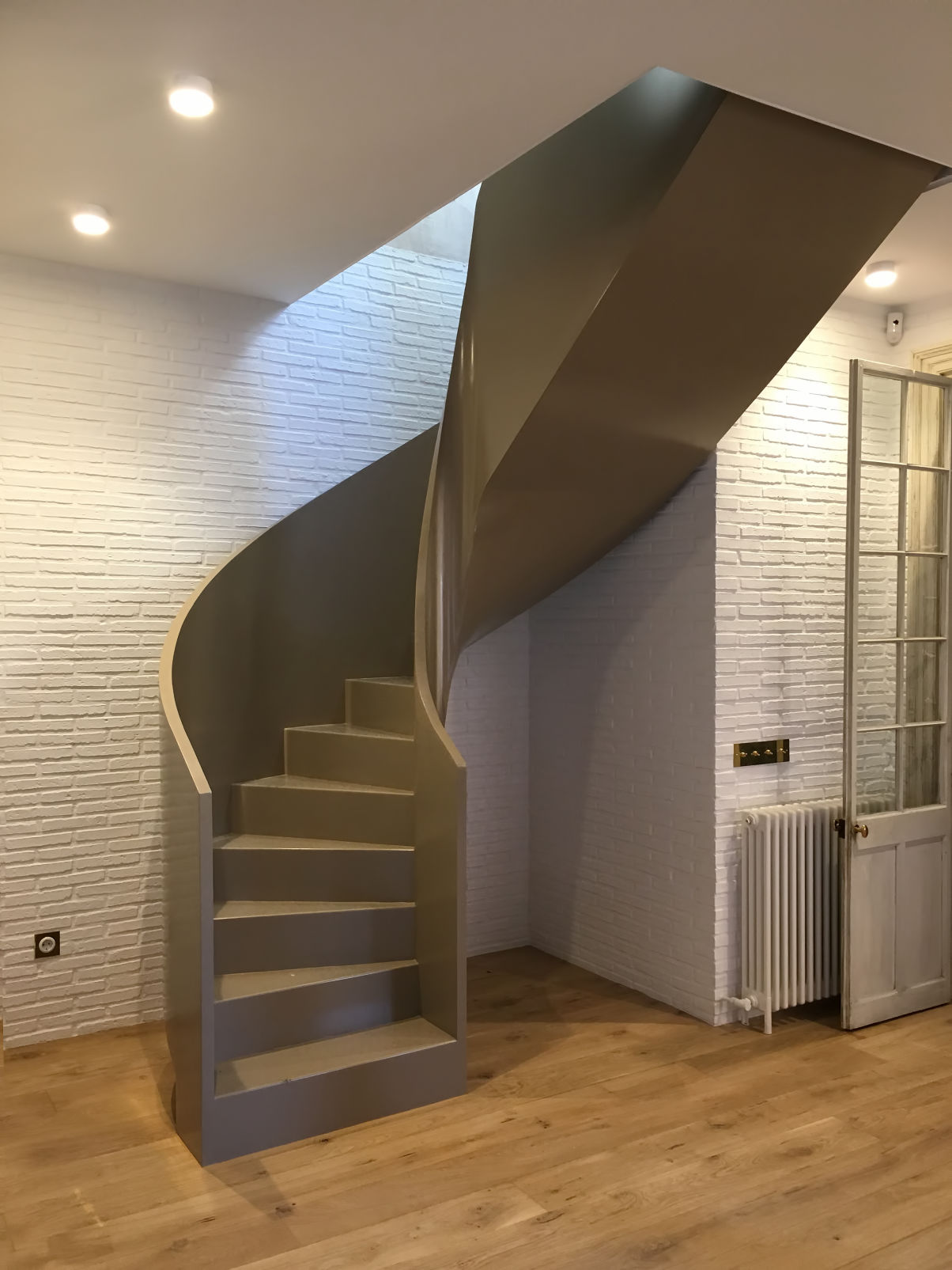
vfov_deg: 61.7
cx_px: 476
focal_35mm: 29
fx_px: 1063
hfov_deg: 48.2
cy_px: 635
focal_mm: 4.15
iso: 125
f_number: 2.2
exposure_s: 1/33
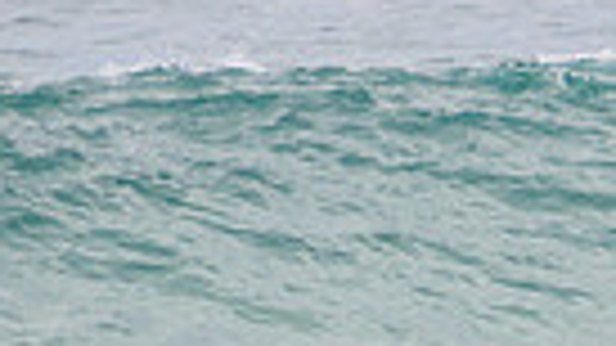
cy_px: 212
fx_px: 40010
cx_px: 1781
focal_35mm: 2450
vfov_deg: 0.5
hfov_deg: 0.9
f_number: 5.6
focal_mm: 400
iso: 220
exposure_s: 1/2000
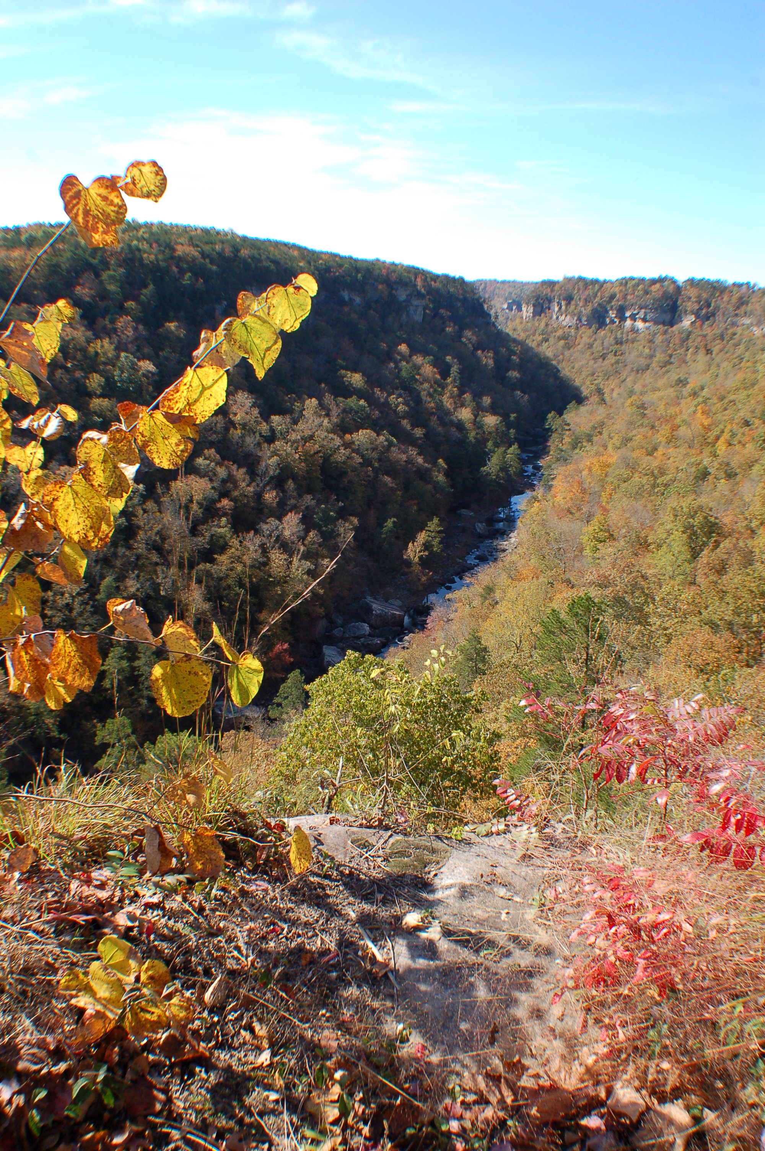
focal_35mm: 33
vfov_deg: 57.3
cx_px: 382
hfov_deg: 39.9
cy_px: 576
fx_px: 1054
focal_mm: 22
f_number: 10
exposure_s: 1/250
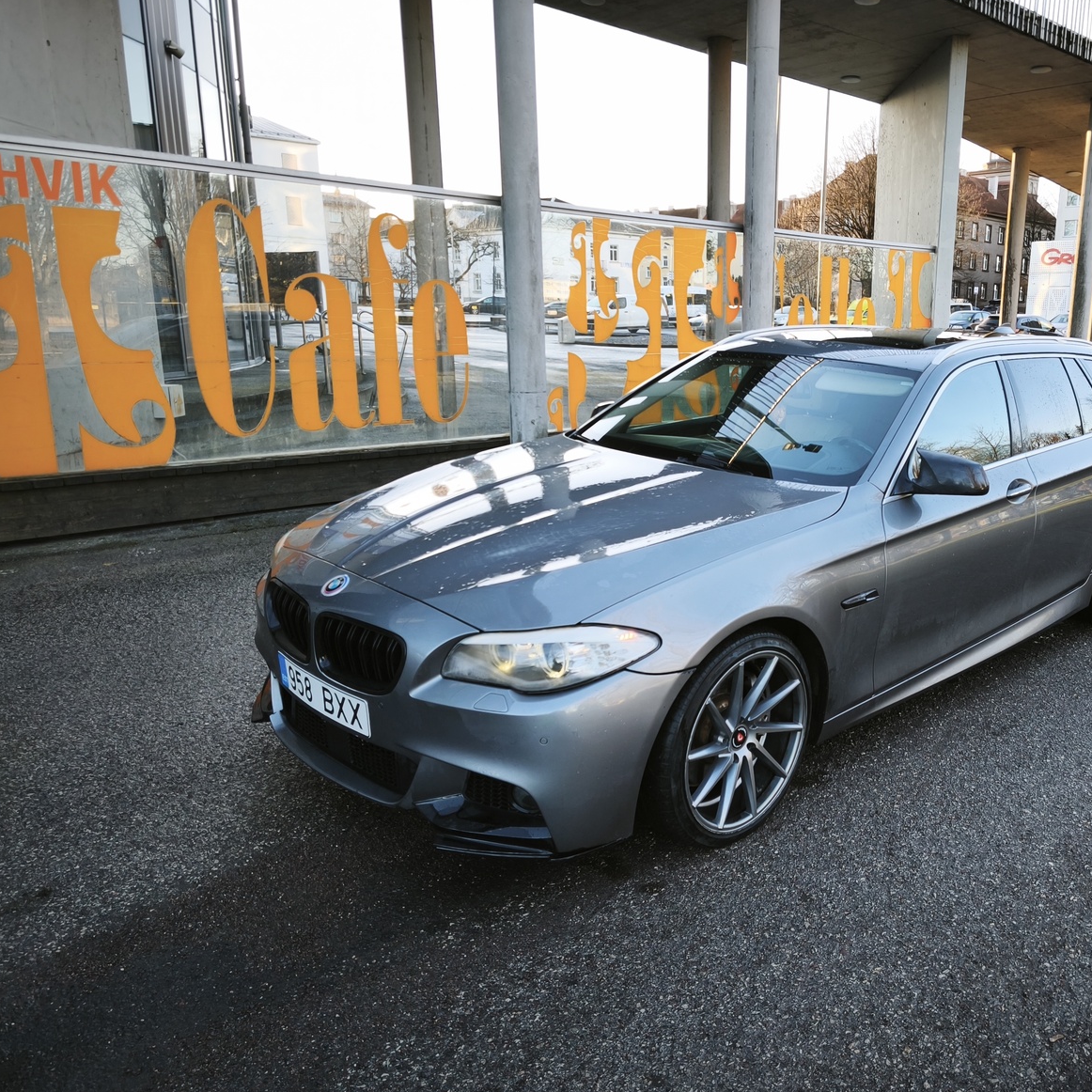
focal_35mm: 28
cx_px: 734
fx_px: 999
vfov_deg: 57.3
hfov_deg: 56.0
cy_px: 538
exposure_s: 1/206
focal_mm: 5.35
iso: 50
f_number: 1.7
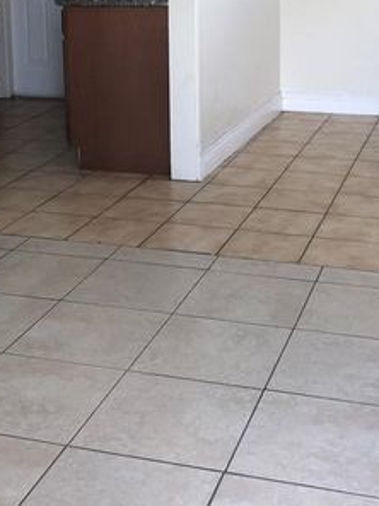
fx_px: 920
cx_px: 186
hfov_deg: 23.3
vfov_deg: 29.6
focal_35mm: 63
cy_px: 66
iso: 25
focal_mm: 4
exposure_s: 1/40
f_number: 1.8
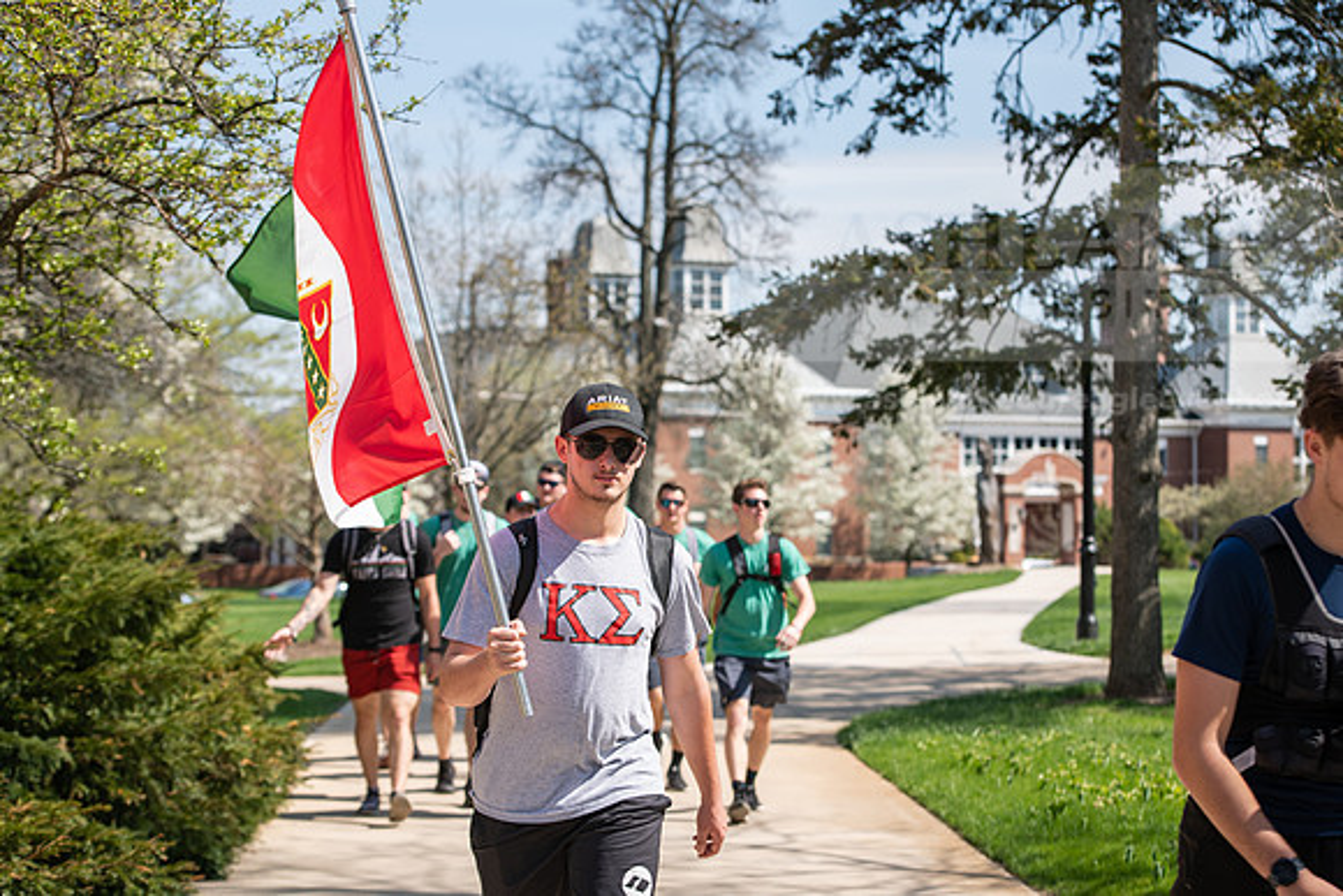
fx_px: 2910
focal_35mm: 78
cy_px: 448
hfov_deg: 26.0
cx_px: 672
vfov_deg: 17.5
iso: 80
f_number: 5
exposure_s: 1/320
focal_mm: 78
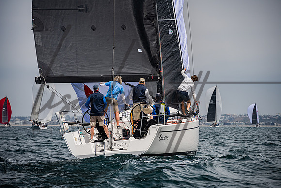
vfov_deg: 7.4
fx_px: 1445
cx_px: 140
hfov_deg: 11.1
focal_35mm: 185
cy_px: 94
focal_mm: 185
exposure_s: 1/1000
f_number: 6.3
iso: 250
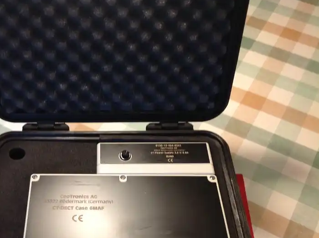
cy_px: 160
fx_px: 460
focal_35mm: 50
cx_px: 97
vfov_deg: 28.8
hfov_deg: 37.7
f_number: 2.4
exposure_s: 1/15
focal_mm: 4.28
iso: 100
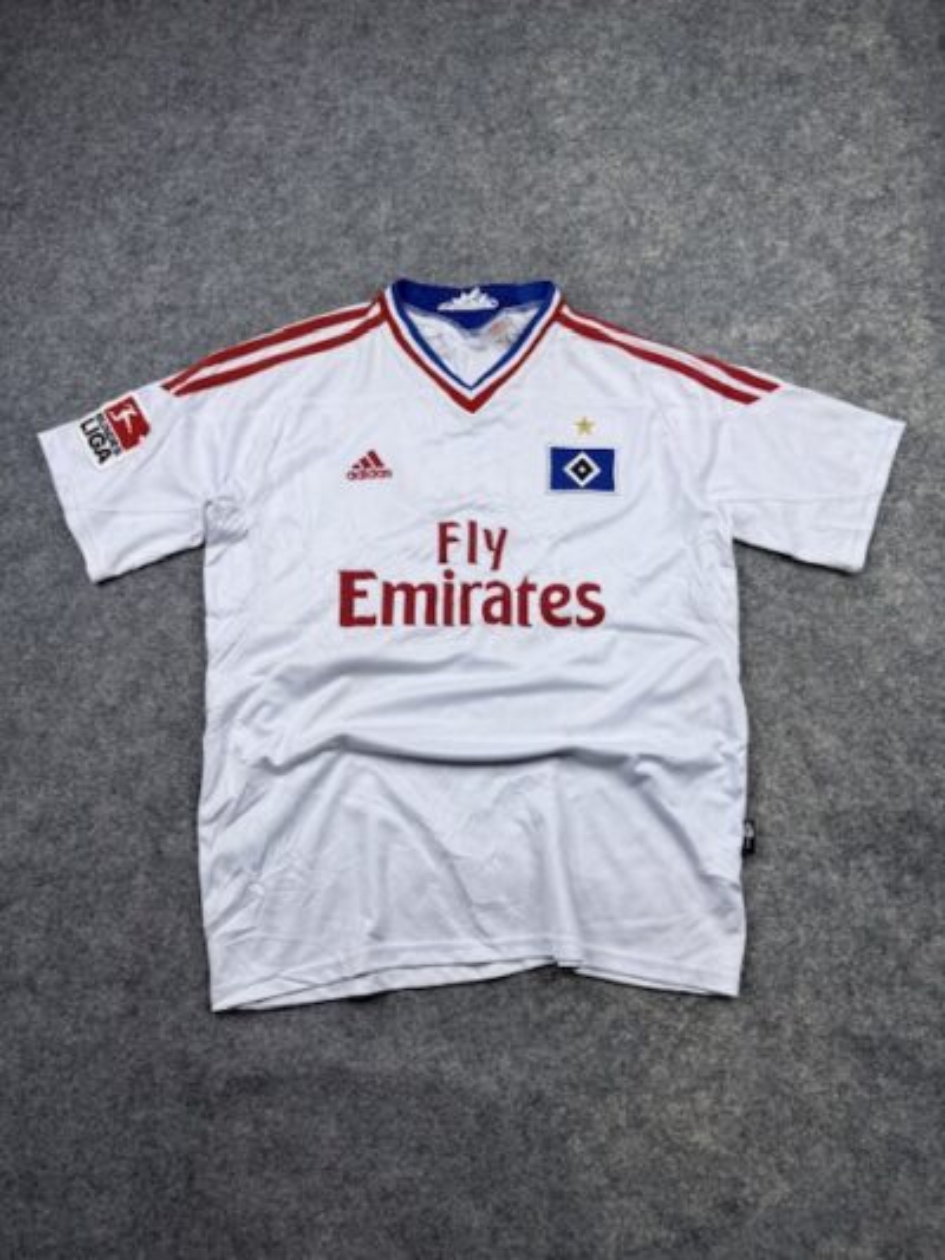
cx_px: 472
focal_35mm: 24
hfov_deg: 56.8
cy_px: 630
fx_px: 873
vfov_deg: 71.6
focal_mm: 6.76
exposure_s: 1/298
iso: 80
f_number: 1.78
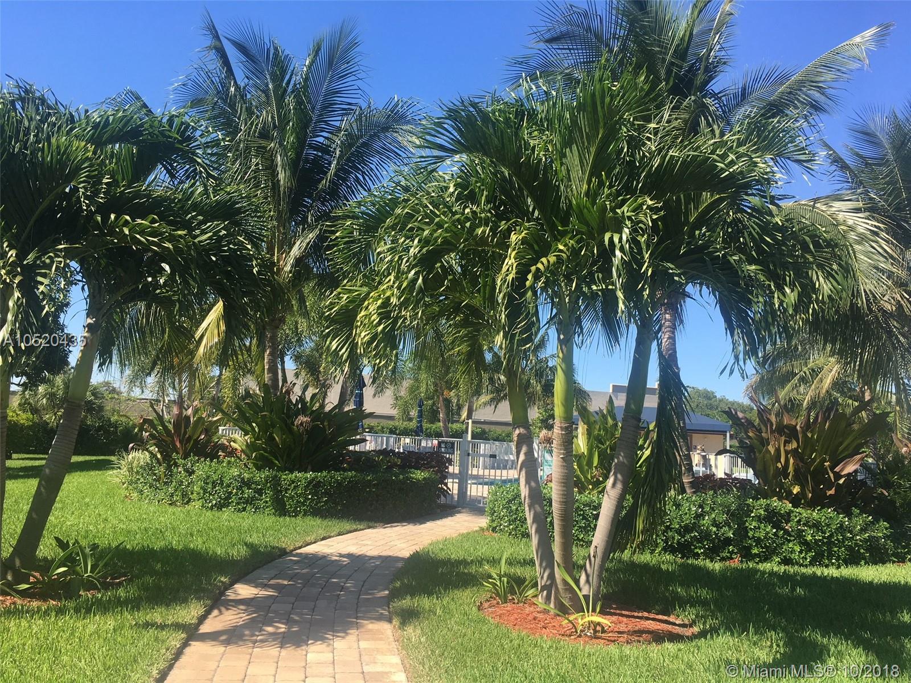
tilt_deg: +6.1
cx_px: 456
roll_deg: -1.5
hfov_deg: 61.7
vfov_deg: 48.2
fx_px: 763
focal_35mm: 29
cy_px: 342
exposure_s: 1/810
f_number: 2.2
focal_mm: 4.15
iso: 25
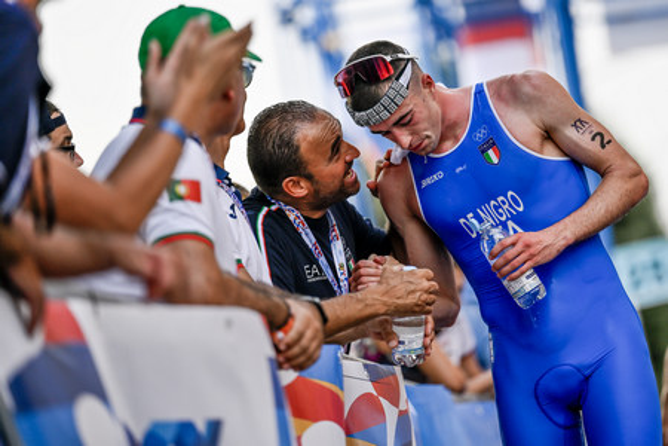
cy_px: 223
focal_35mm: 200
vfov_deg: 6.9
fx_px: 3711
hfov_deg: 10.3
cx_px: 334
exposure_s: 1/1600
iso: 200
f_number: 2.8
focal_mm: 200
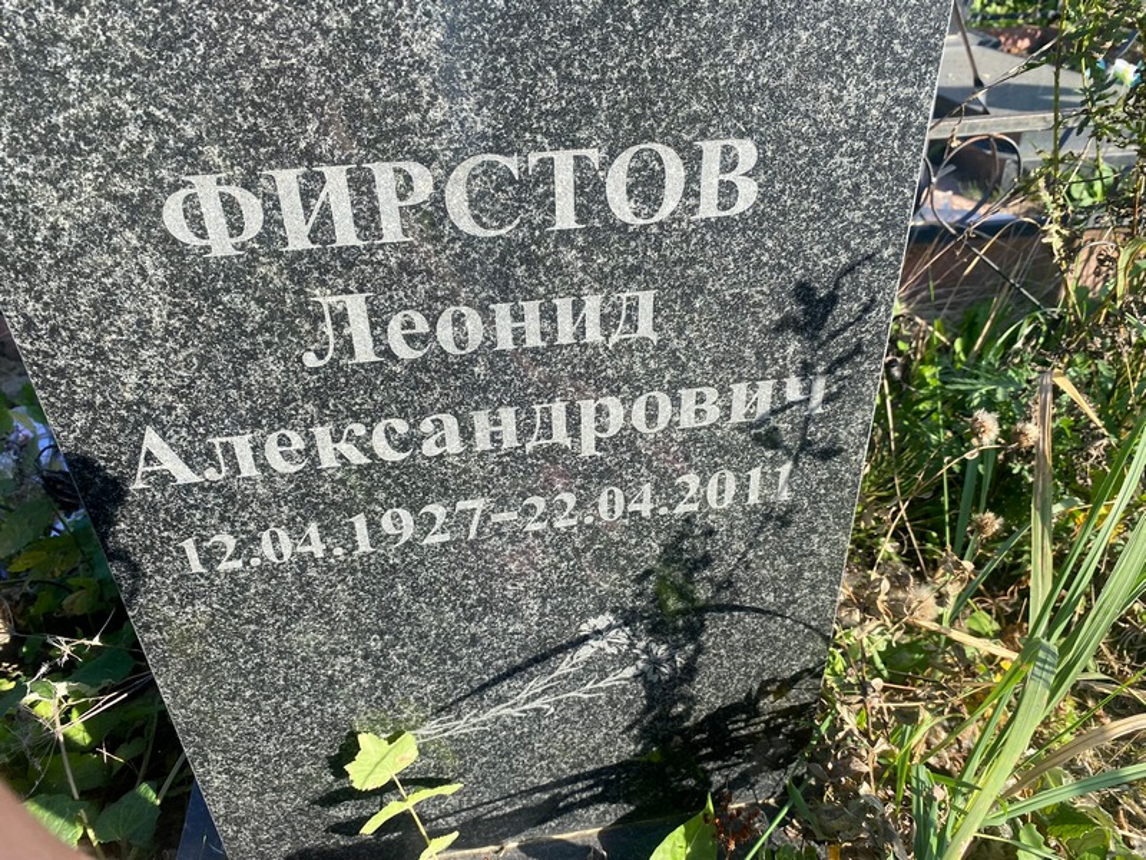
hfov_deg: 67.3
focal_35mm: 26
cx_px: 573
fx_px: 861
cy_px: 430
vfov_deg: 53.1
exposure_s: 1/816
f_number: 1.8
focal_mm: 4.25
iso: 32
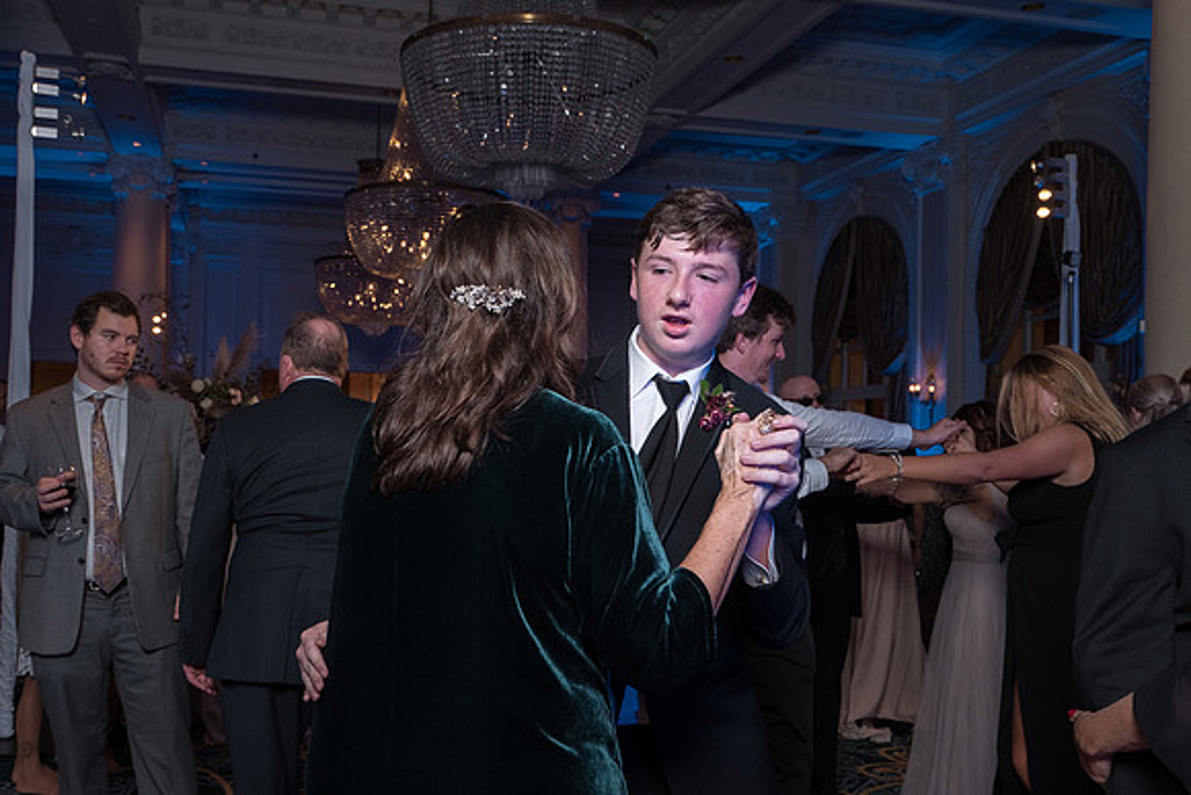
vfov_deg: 38.4
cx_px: 516
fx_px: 1141
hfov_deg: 54.9
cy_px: 421
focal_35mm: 34
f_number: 5.6
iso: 2000
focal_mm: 27
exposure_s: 1/200
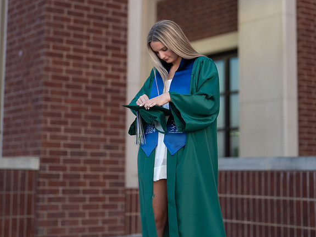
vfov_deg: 19.4
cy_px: 91
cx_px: 171
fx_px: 694
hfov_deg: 25.7
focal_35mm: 76
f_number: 1.2
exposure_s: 1/1000
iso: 320
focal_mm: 50
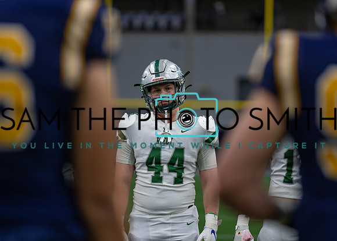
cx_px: 168
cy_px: 120
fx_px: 1354
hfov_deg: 14.2
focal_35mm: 141
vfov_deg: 10.2
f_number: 2
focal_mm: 135
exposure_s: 1/640
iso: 400
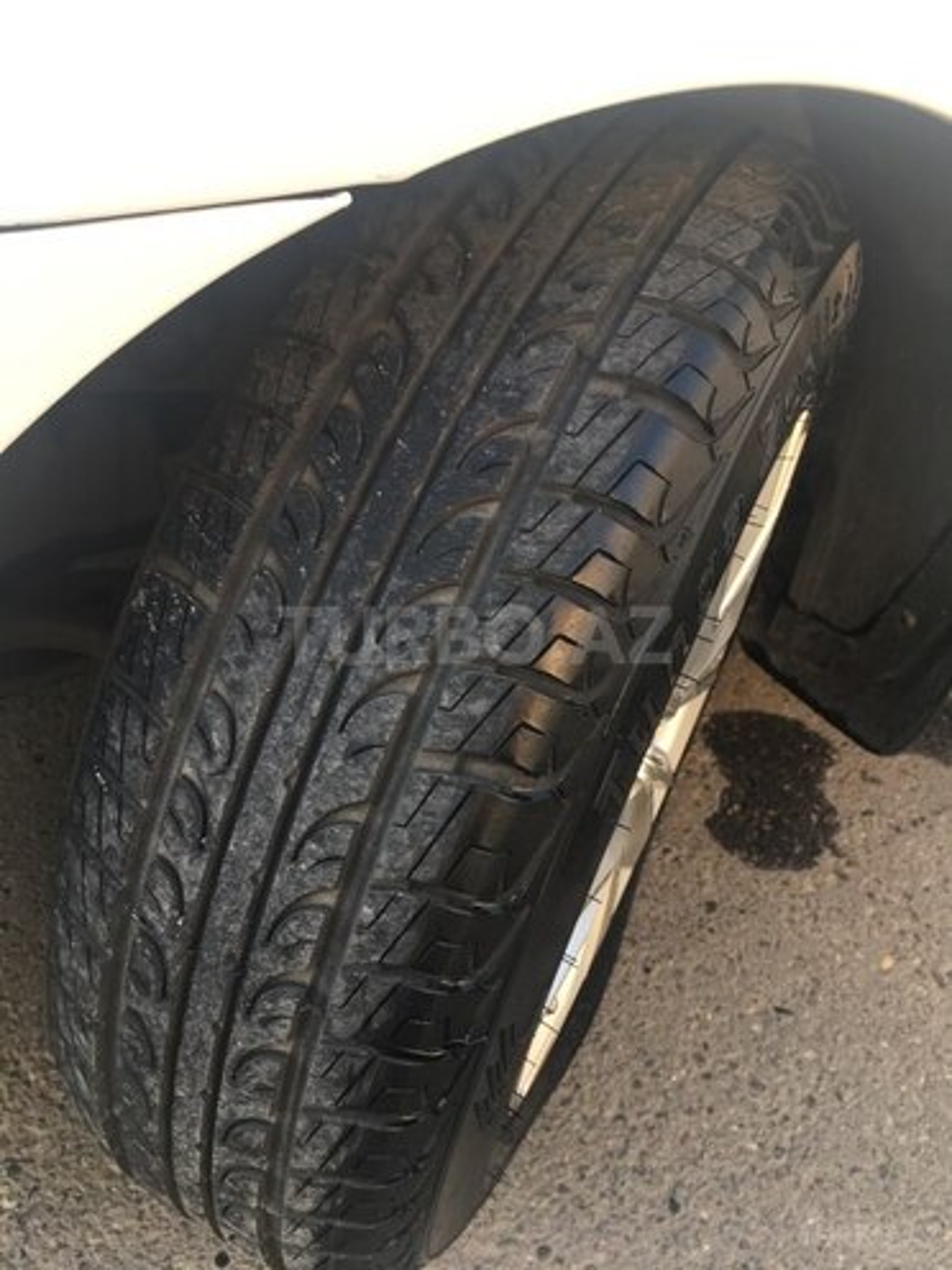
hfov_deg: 48.2
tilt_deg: -37.8
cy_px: 635
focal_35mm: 29
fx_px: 1063
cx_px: 476
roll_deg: -5.6
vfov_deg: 61.7
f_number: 2.2
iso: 32
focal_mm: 4.15
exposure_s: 1/50
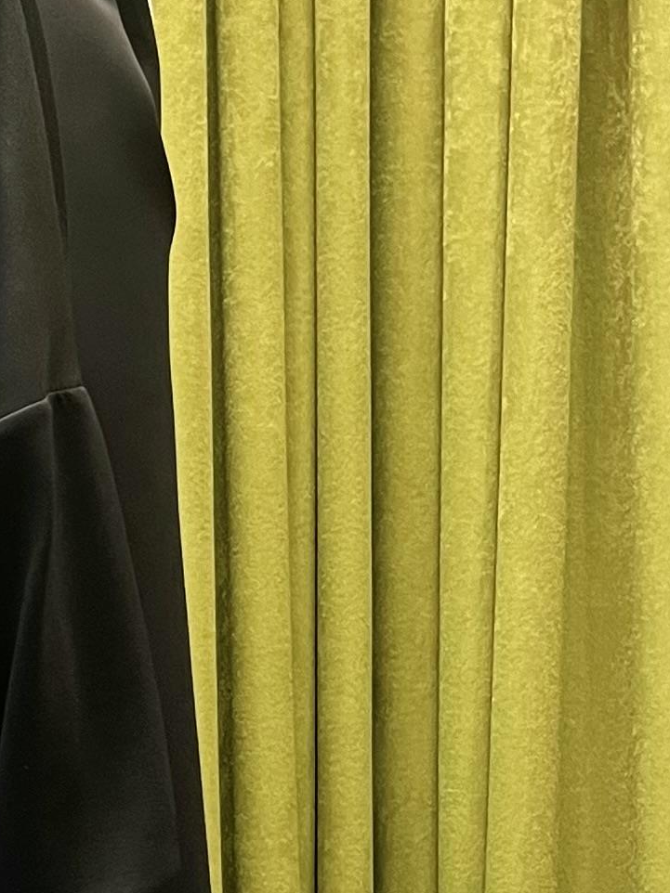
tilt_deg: -0.3
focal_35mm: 109
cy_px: 989
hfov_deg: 12.6
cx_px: -462
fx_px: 2814
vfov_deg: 17.4
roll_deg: +0.4
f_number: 1.6
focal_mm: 5.1
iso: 125
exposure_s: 1/50
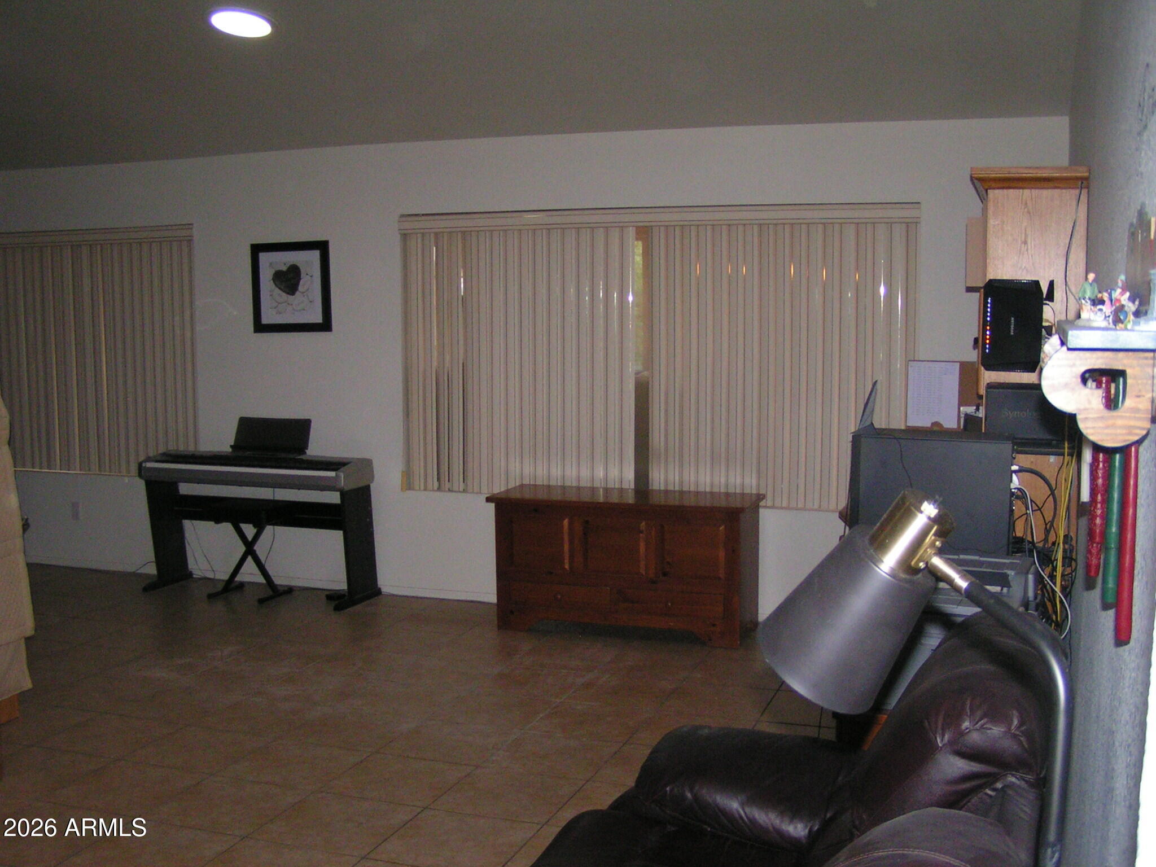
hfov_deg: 49.0
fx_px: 1269
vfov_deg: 37.7
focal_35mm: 38
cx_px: 578
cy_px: 434
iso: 200
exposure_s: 1/40
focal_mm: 5.8
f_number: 2.8
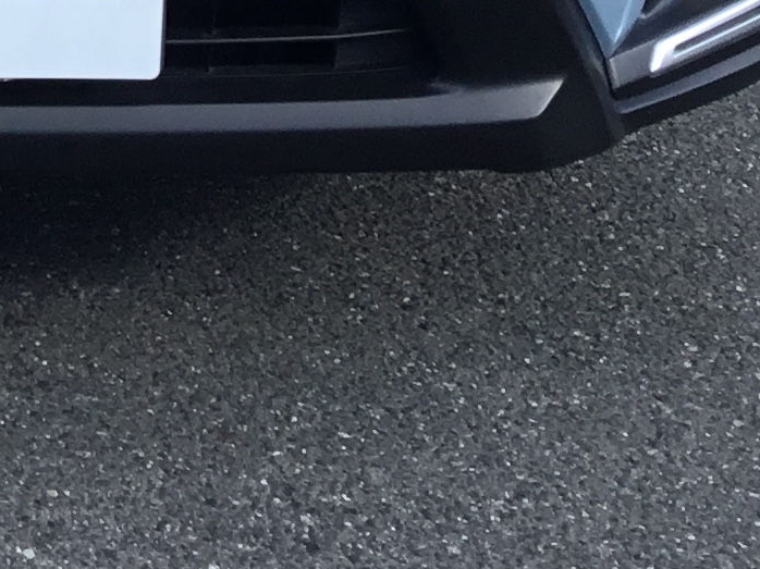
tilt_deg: -10.9
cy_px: -627
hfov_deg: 13.0
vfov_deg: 9.5
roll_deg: -2.2
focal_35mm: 145
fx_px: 3182
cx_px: -347
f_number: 2.4
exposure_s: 1/471
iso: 25
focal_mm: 3.3
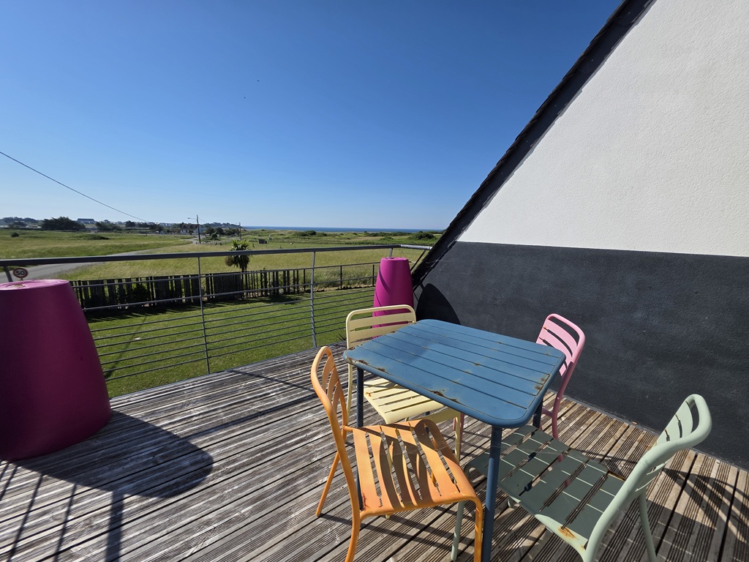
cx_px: 374
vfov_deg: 89.9
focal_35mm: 13
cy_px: 281
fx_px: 281
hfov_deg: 106.2
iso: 40
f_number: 1.9
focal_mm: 2.2
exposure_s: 1/3336
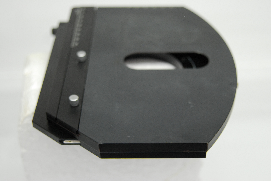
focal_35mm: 68
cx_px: 136
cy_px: 90
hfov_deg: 29.8
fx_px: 509
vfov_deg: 20.2
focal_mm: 45
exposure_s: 1/125
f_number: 3.5
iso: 800
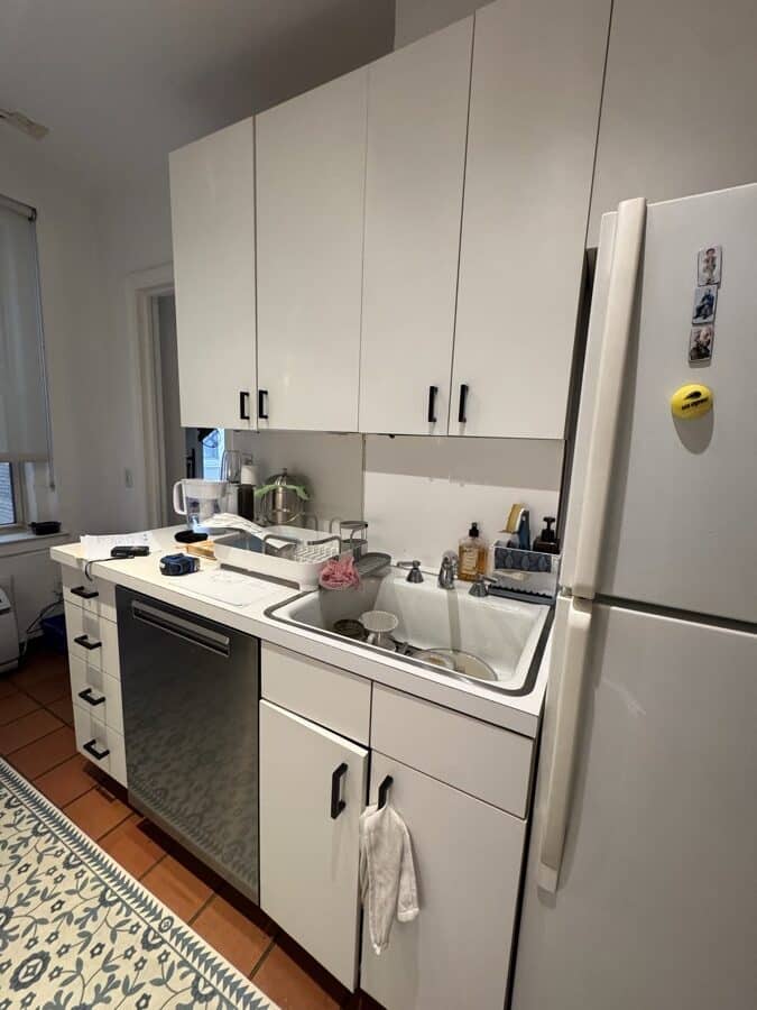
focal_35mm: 14
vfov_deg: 102.1
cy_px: 505
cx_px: 378
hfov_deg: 85.7
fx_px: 408
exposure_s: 1/120
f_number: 2.2
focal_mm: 2.22
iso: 320
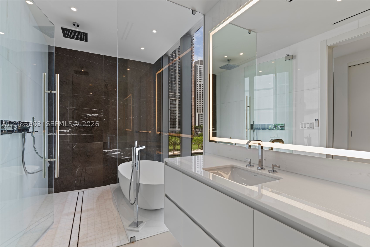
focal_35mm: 17
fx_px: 175
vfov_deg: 70.4
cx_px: 185
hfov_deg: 93.3
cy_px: 124
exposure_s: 1/8
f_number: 8
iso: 100
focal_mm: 17
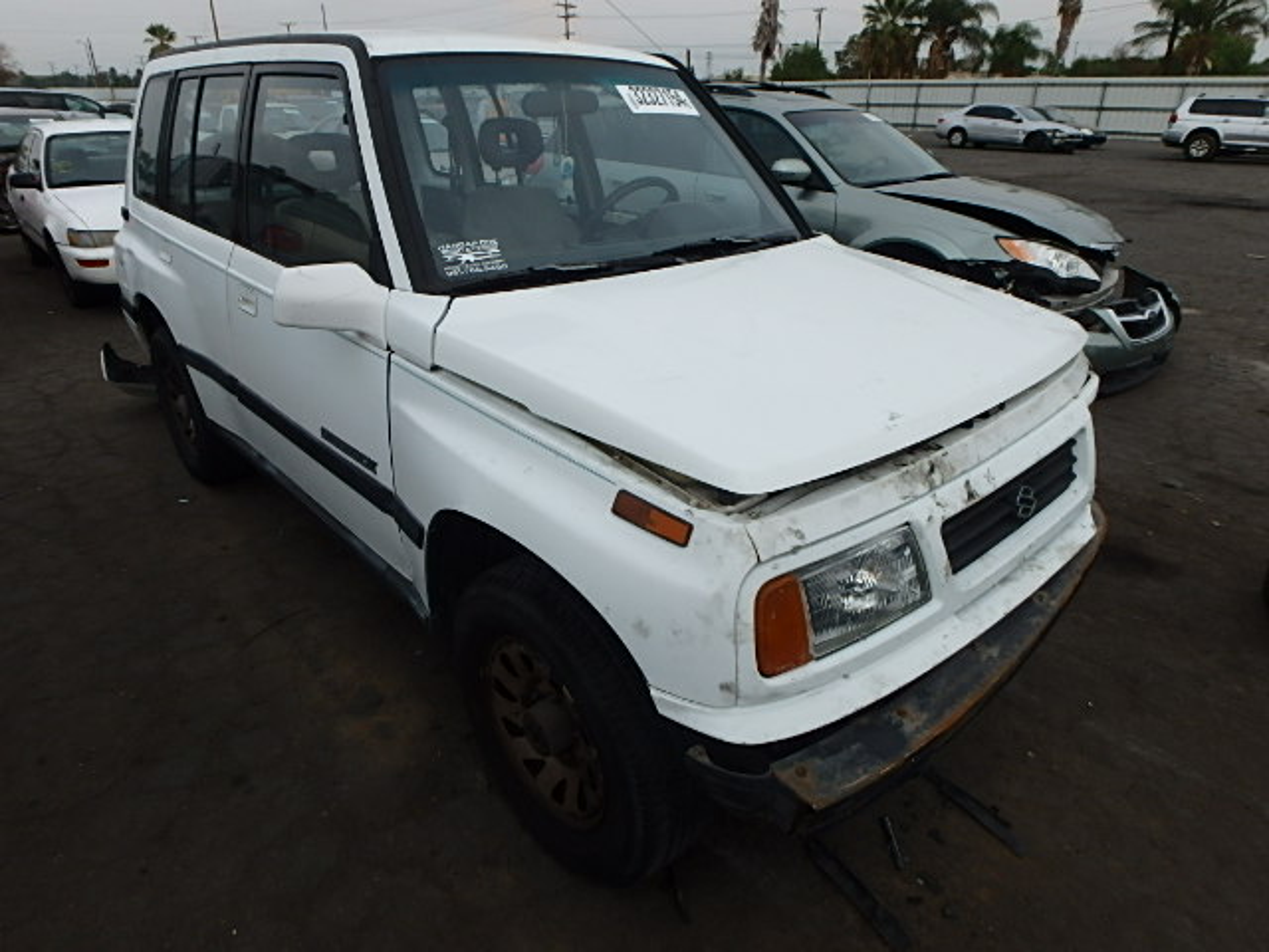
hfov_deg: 79.0
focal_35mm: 21
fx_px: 770
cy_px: 476
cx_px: 634
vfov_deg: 63.4
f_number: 6
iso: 125
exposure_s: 1/500
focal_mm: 3.7
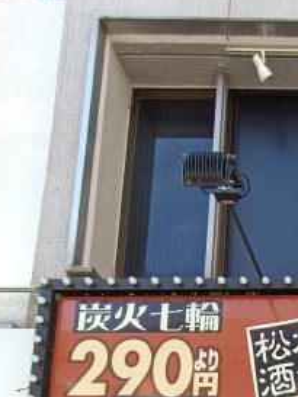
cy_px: 540
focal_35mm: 45
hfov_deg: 26.4
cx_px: 404
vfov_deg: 30.8
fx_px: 516
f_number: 2.2
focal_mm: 1.66
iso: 50
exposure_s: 1/184
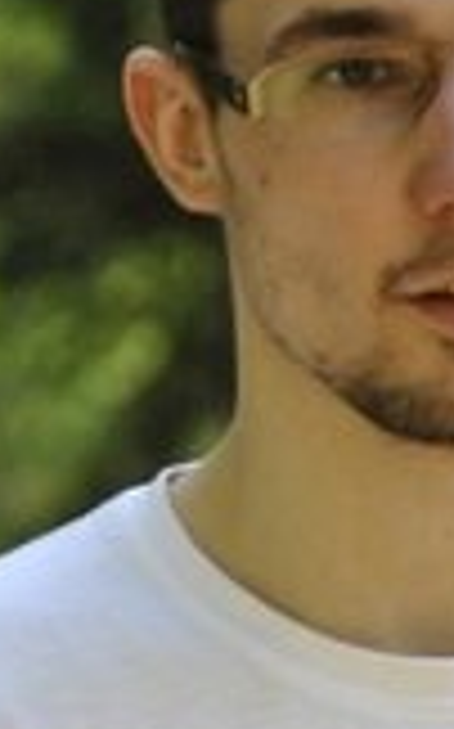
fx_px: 13446
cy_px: 626
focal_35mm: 678
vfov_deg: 3.1
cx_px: 72
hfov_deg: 1.9
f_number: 4.5
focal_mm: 110
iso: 800
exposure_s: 1/250
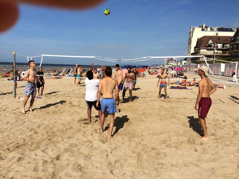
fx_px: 200
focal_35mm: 29
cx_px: 120
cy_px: 90
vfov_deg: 48.2
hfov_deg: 61.7
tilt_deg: -7.9
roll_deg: -0.9
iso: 32
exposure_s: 1/4115
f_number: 2.2
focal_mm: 4.15
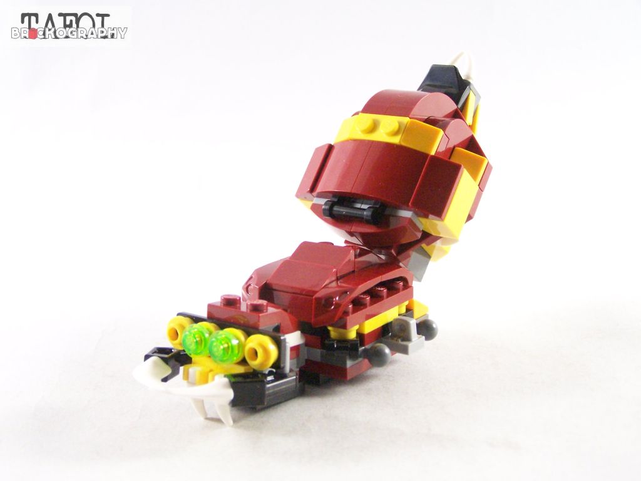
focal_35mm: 59
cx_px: 320
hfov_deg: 32.7
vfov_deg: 24.8
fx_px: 1093
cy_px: 240
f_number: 3.1
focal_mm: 9.8
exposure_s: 1/60
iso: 400
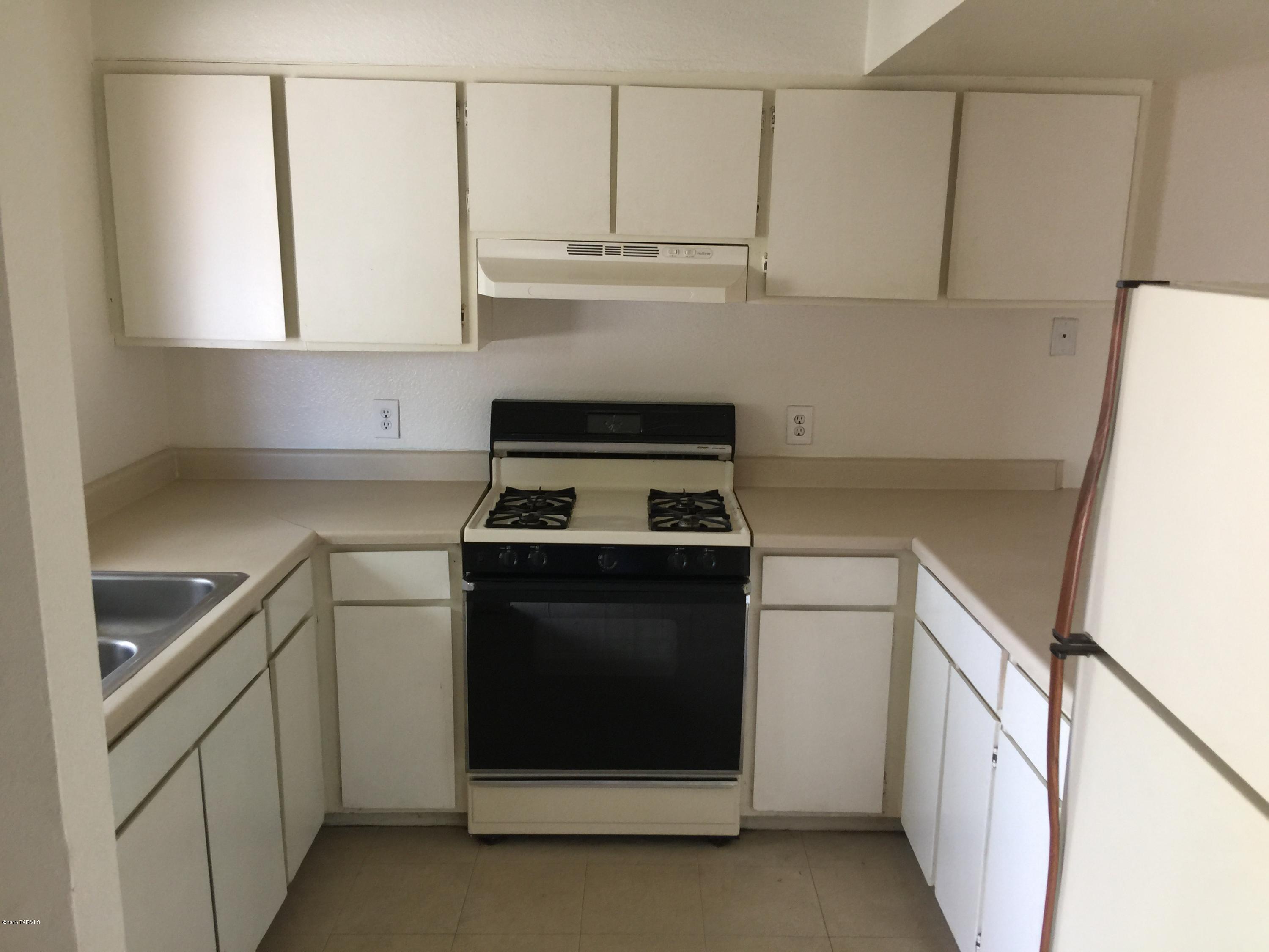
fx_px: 1063
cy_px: 476
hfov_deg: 61.7
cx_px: 634
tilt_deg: -15.0
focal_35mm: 29
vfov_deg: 48.2
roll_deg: -1.6
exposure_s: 1/15
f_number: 2.2
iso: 32
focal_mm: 4.15
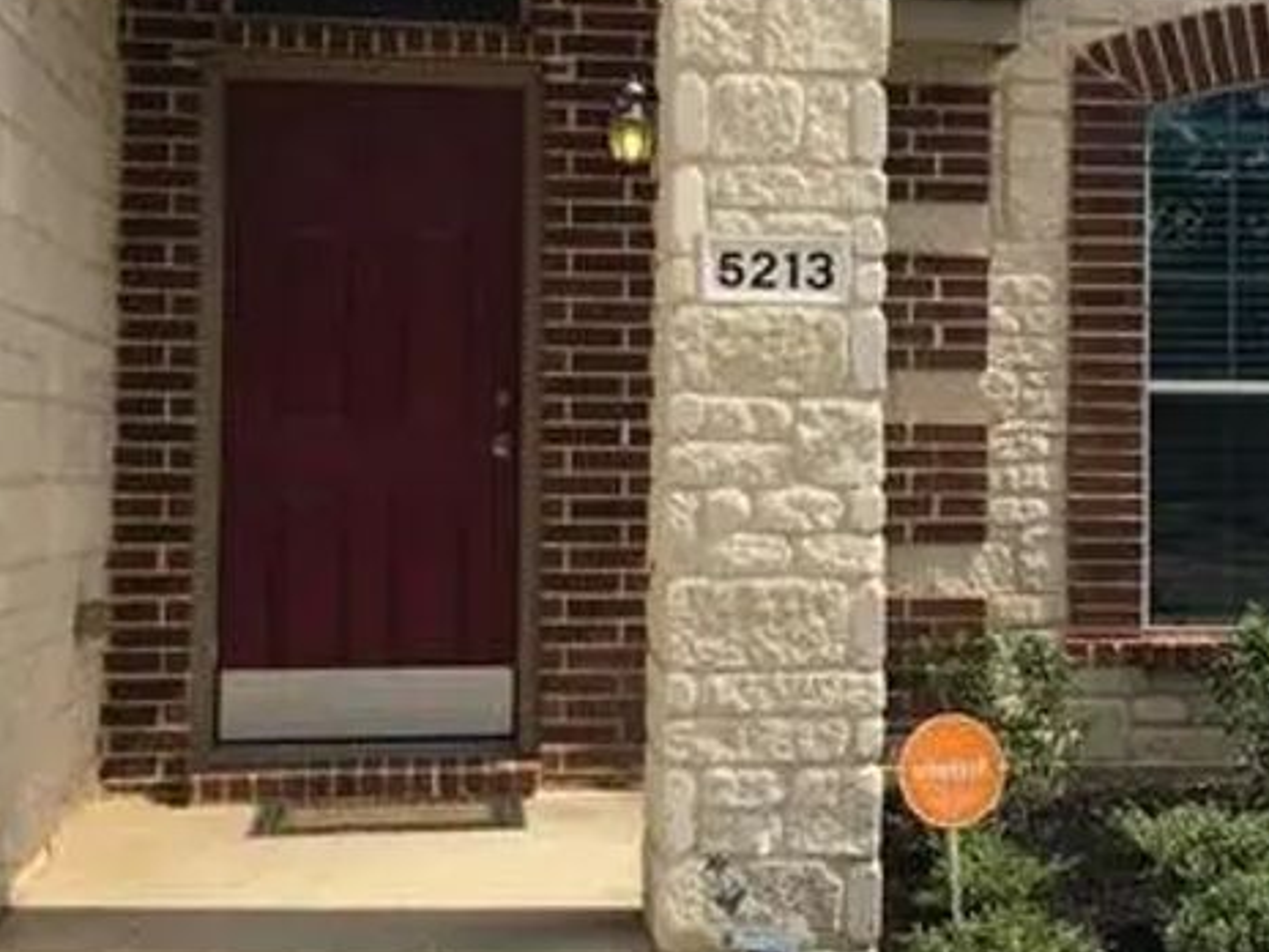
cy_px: 353
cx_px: 872
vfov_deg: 22.9
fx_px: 2346
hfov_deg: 30.0
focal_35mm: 64
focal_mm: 4.15
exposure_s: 1/1326
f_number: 2.2
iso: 25
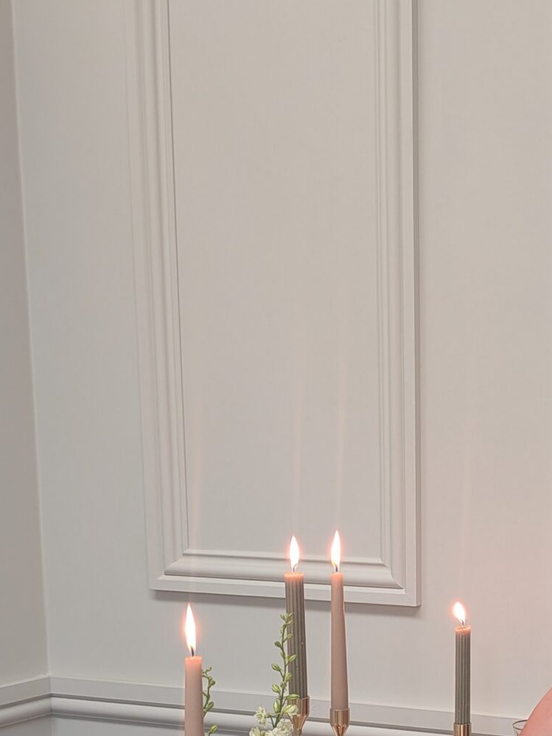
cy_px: 677
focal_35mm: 61
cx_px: 553
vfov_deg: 30.2
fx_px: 1297
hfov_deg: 23.0
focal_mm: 4.53
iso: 51
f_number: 1.7
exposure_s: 1/33.3
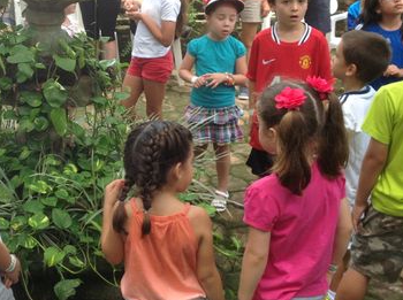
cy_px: 105
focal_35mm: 64
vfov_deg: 22.8
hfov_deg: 29.9
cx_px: 106
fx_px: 744
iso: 64
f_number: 2.4
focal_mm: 4.28
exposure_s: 1/120
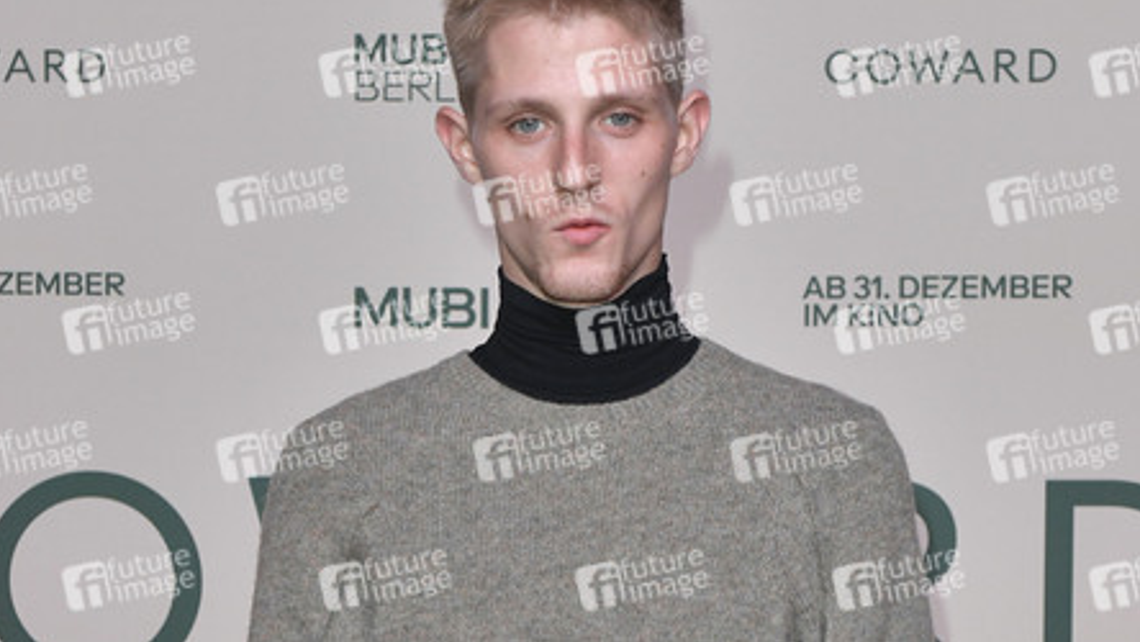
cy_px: 259
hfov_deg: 40.6
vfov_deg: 23.5
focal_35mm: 51
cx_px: 573
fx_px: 1542
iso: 2500
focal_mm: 48
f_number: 6.3
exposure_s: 1/200
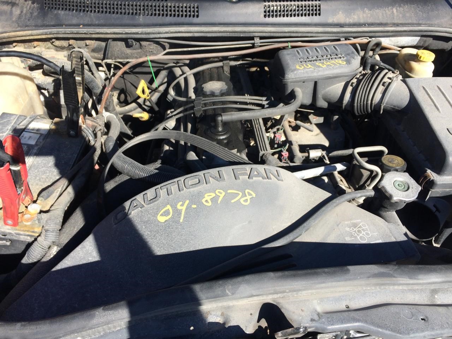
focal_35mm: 29
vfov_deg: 48.2
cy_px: 170
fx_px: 379
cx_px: 226
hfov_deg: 61.7
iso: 32
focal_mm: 4.15
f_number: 2.2
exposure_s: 1/820
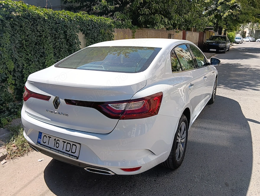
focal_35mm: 26
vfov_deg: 53.2
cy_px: 98
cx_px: 130
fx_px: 196
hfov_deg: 67.2
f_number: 1.8
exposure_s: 1/384
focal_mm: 3.96
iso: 50
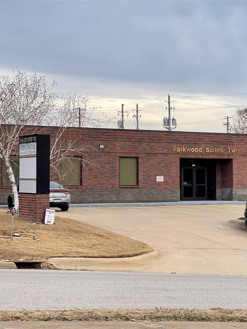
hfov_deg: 17.0
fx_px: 818
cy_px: 165
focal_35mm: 86
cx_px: 207
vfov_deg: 22.8
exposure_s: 1/511
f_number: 2.2
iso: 20
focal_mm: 7.5
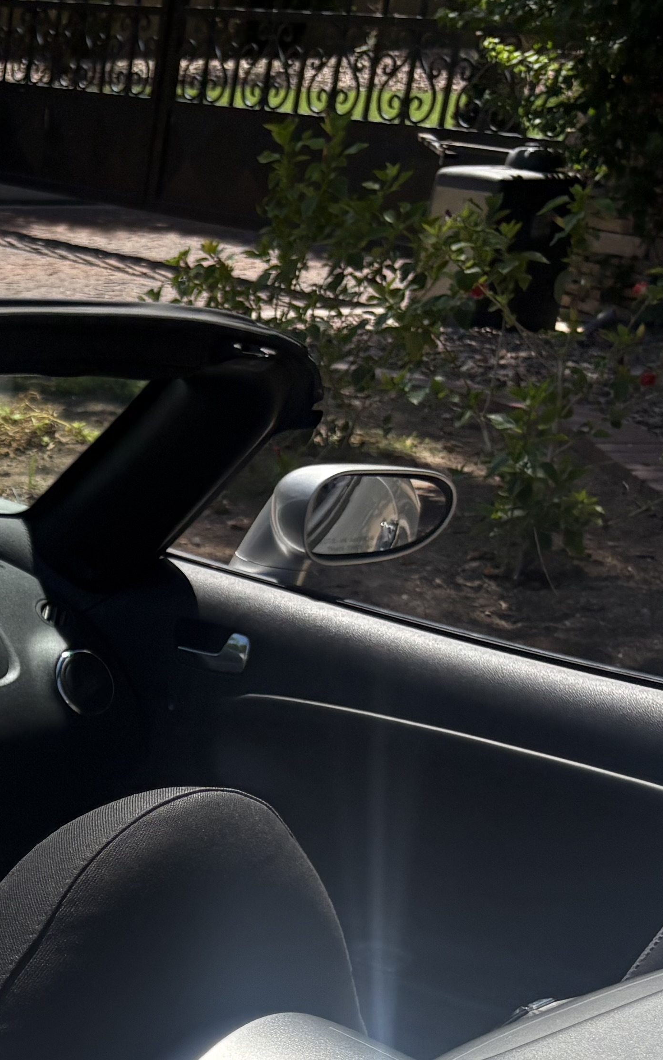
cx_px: -433
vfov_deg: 28.2
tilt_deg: -23.7
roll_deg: -1.7
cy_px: 883
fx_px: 2052
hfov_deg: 16.2
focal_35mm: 71
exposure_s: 1/5348
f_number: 1.6
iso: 64
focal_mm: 5.96
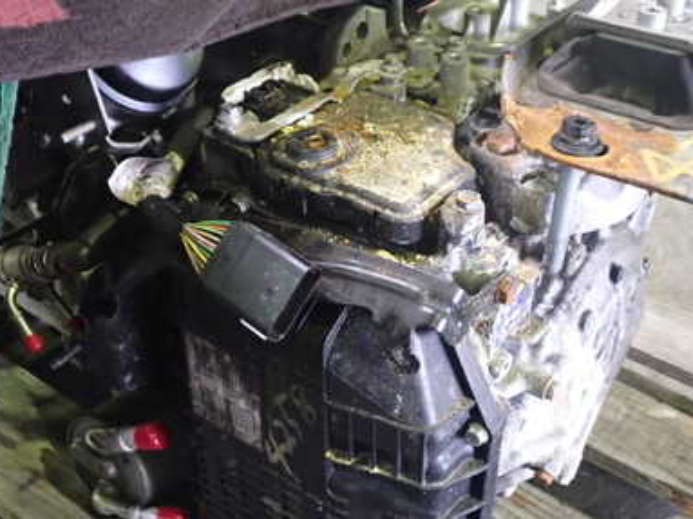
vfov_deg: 30.7
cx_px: 402
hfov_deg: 40.3
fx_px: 941
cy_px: 320
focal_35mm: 47
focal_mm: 5.4
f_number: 2.3
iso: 800
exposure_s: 1/20
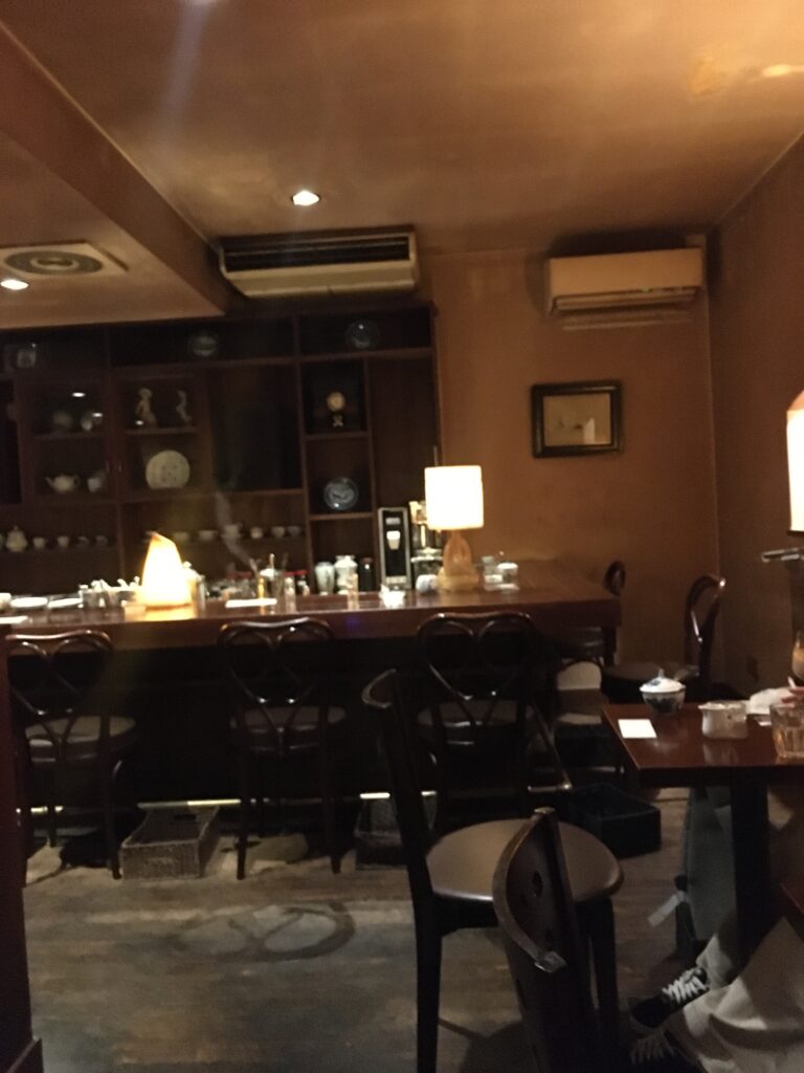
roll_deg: +2.5
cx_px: 402
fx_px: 898
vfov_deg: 61.7
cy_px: 536
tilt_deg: -1.2
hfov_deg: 48.2
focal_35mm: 29
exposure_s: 1/15
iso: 1250
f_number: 2.2
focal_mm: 4.15
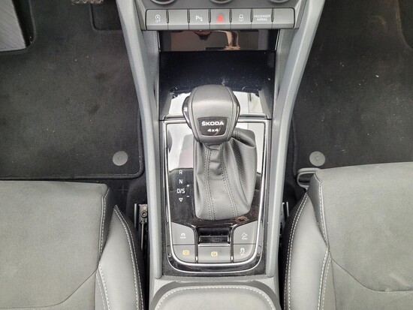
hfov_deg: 67.3
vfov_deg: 53.1
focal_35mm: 26
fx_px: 310
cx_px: 206
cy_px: 155
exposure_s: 1/100
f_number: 1.8
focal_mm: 5.4
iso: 200
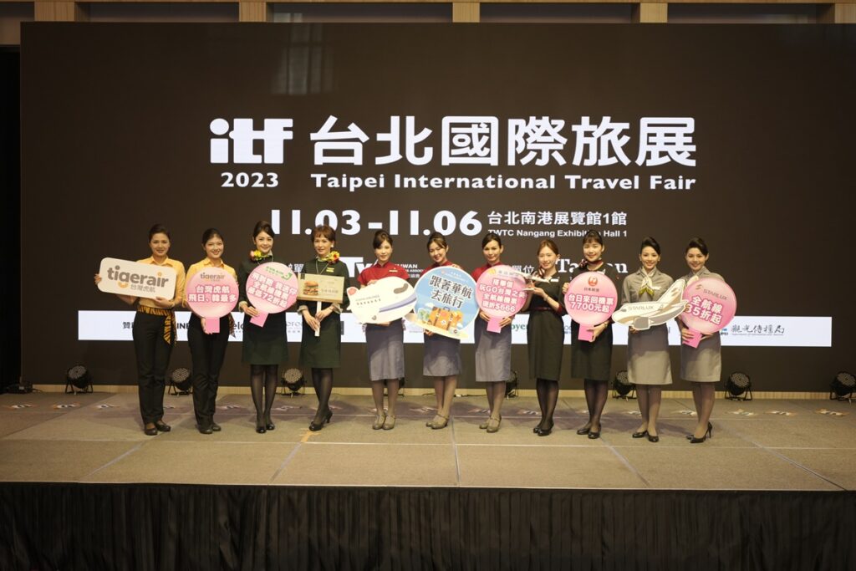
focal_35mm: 32
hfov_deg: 58.7
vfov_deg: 41.1
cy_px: 286
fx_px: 761
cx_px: 428
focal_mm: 32
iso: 1250
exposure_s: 1/125
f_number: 3.5
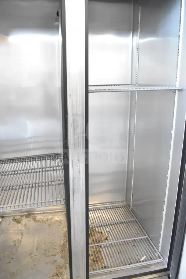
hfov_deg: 47.9
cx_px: 93
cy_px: 140
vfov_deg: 67.4
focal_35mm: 27
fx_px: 209
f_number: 6.3
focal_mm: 18
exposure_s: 1/160
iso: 6400
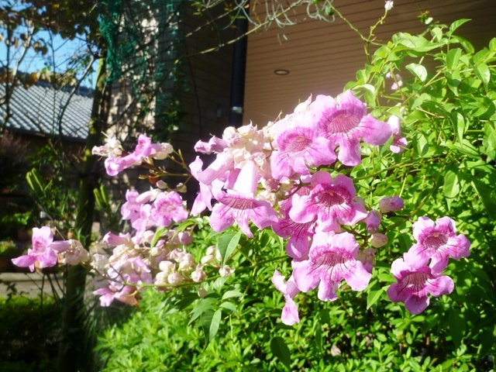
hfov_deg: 58.4
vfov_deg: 45.4
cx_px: 248
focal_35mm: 31
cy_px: 186
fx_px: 444
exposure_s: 1/320
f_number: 4
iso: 80
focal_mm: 5.5
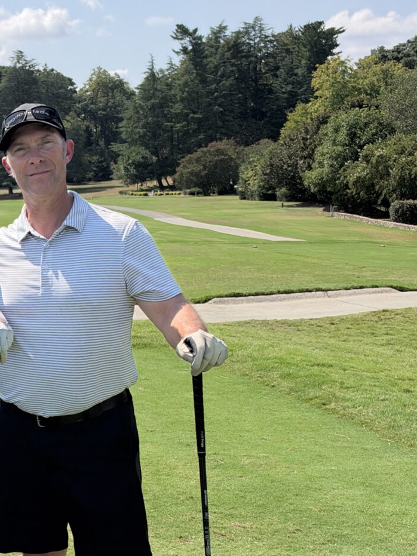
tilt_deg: -8.5
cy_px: 377
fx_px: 1060
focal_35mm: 66
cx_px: -111
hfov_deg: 20.5
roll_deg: -0.3
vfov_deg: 29.2
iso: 64
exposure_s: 1/4329
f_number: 1.8
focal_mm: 6.93
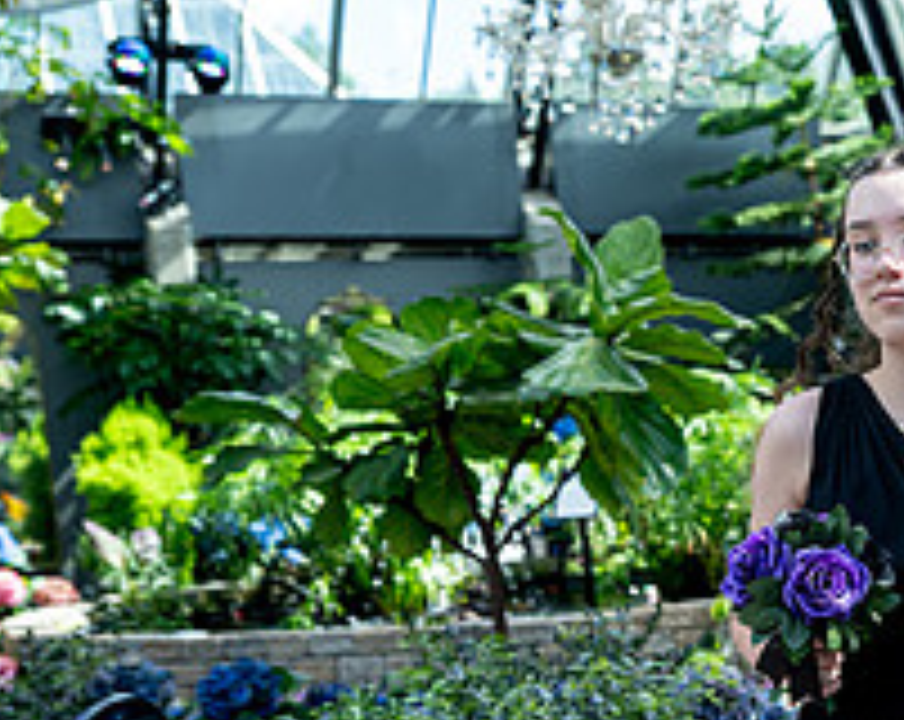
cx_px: 1210
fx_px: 2029
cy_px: 614
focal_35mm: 76
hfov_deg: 22.2
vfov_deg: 19.8
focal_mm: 28
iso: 125
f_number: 2.8
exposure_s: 1/320
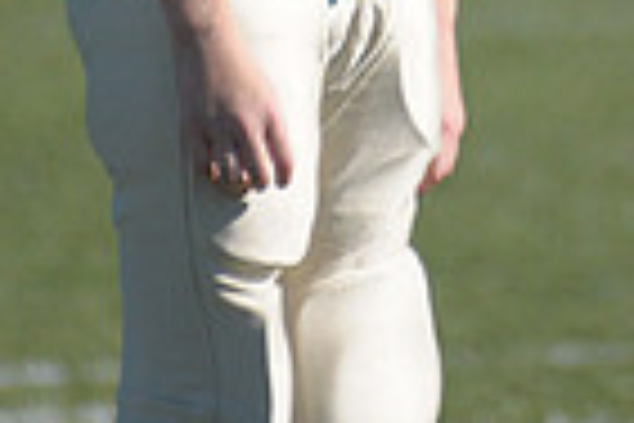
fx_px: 43320
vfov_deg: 0.6
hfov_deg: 0.8
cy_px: -425
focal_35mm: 2460
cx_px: 463
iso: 640
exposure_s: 1/3200
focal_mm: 400
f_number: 4
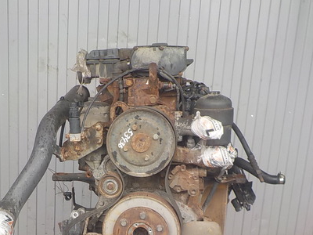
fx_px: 434
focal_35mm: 48
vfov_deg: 29.7
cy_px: 183
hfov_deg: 39.5
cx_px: 126
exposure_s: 1/30
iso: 140
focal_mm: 4.1
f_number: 3.3
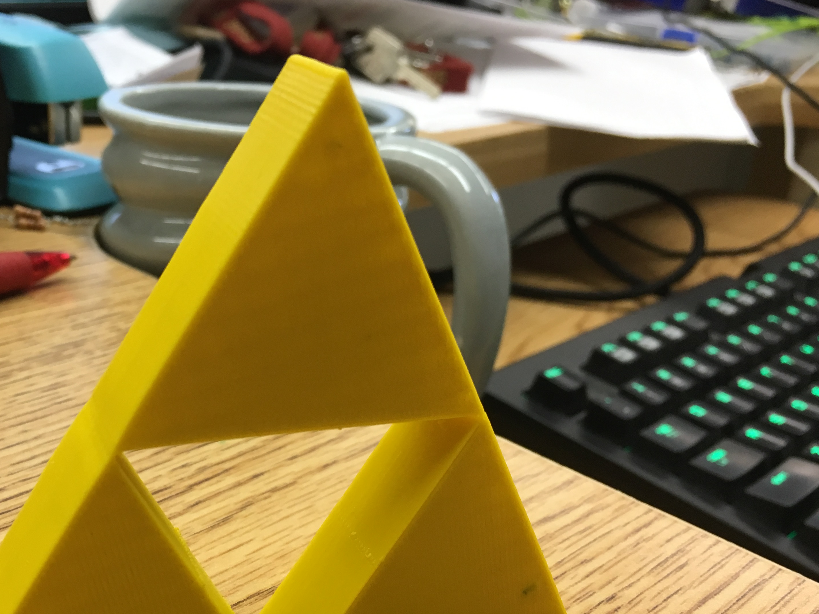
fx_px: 970
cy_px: 422
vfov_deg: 34.7
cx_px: 246
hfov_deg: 44.8
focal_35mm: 41
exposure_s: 1/30
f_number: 2.2
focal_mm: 4.15
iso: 64
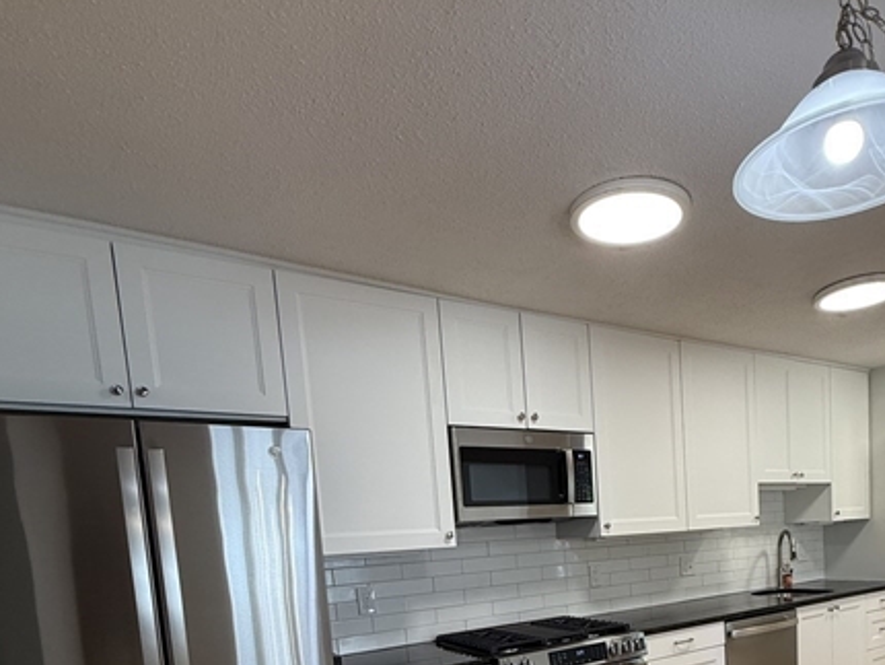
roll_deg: +3.0
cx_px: 585
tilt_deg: -5.6
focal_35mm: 25
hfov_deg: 67.6
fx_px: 640
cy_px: 603
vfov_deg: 48.8
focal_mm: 2.22
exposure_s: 1/120
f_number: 2.2
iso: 125
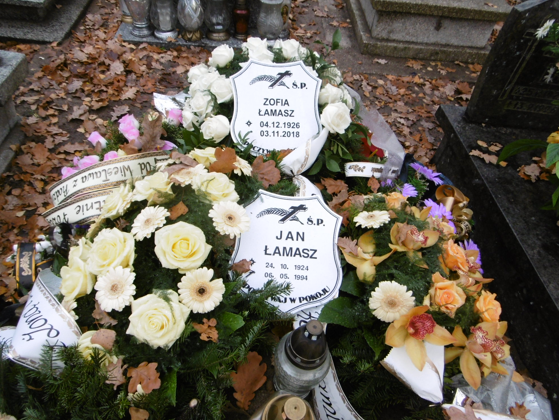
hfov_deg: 69.4
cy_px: 208
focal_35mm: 25
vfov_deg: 54.9
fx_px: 404
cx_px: 284
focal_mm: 4.3
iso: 100
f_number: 3.1
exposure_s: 1/60
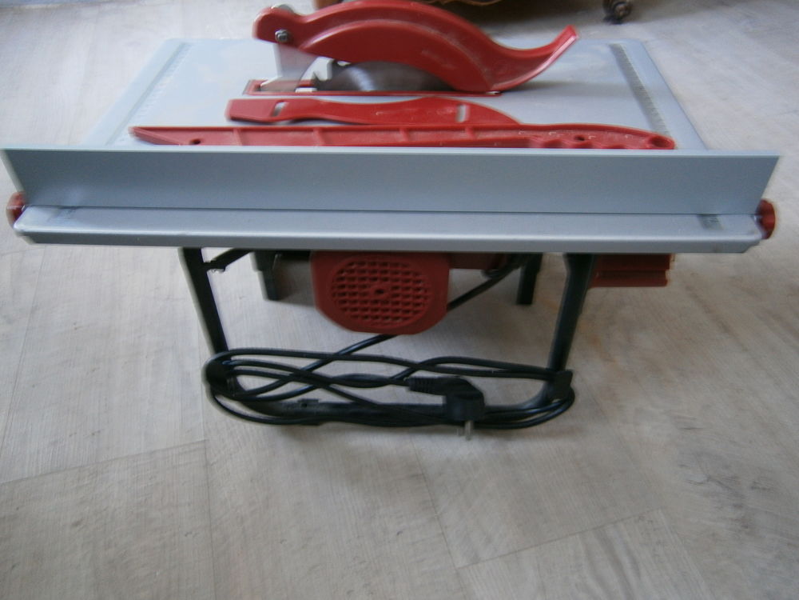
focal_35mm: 26
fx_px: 600
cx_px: 400
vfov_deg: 53.1
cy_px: 300
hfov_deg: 67.3
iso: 125
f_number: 2.8
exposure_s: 1/6
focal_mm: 4.7
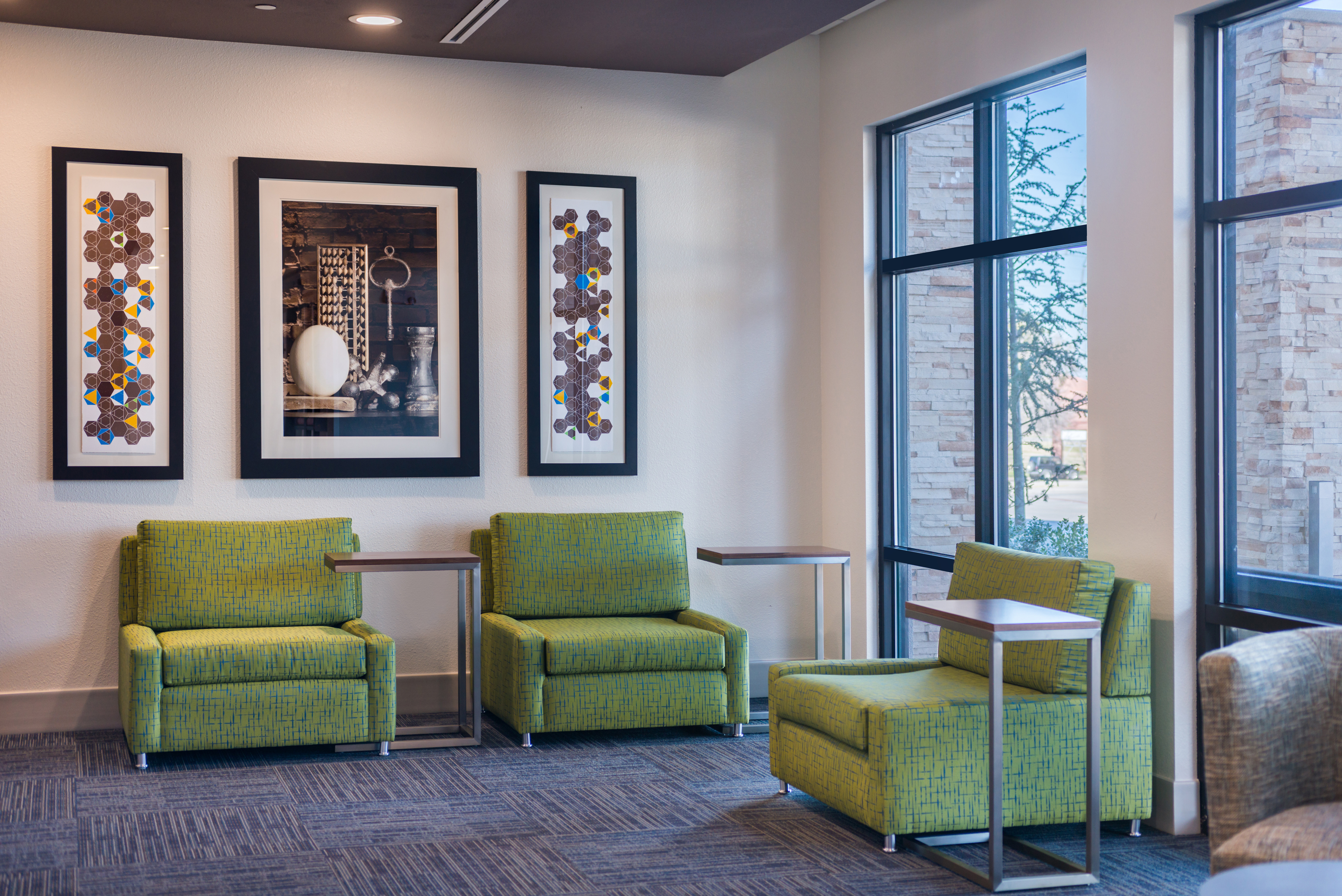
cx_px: 671
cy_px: 448
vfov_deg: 27.0
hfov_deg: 39.6
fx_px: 1864
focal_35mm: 50
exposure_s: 1/40
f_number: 5
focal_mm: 50
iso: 100
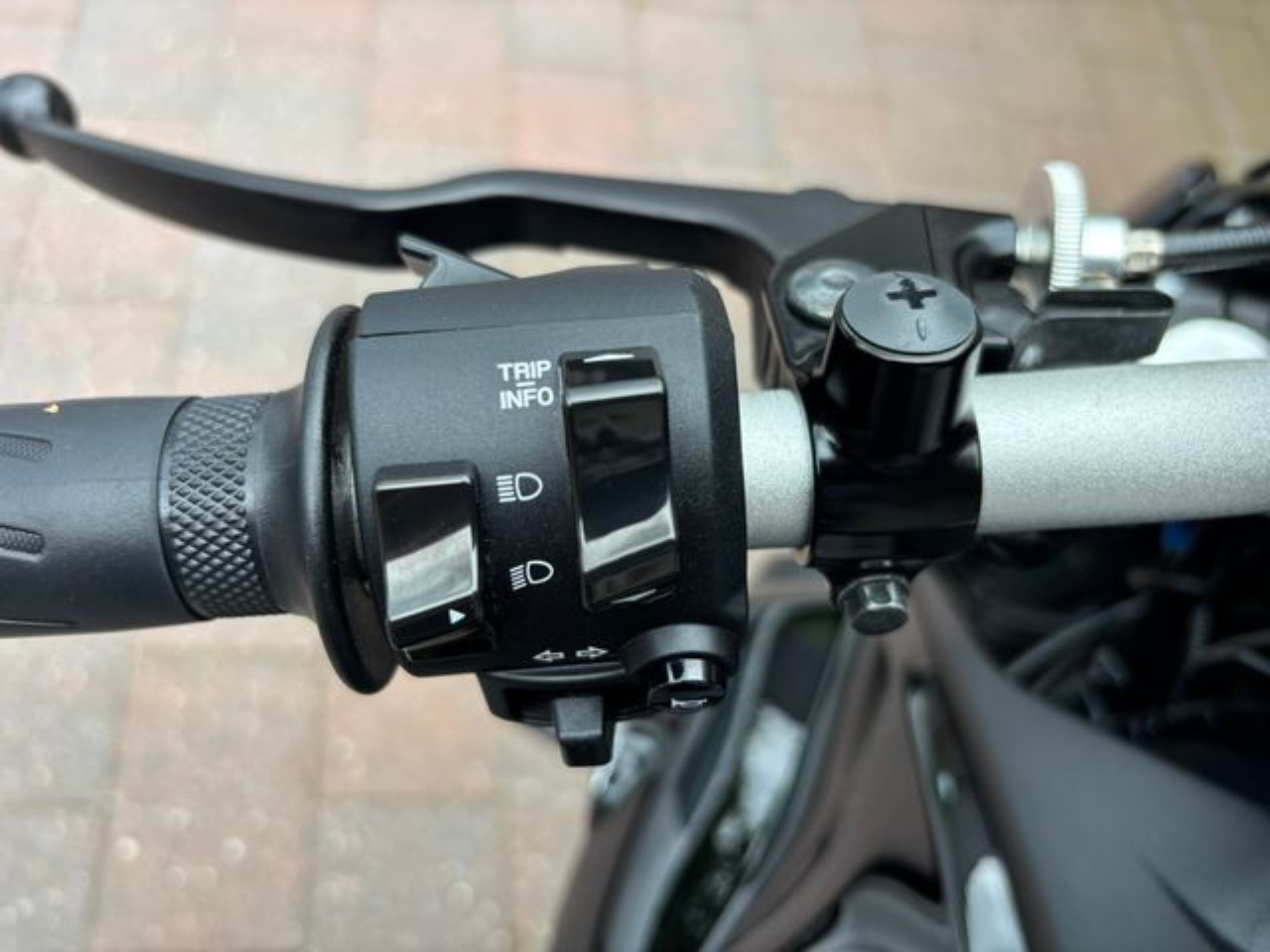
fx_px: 954
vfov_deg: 53.1
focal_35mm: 26
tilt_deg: -63.3
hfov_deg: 67.3
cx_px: 635
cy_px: 476
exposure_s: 1/351
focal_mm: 5.96
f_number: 1.6
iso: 50
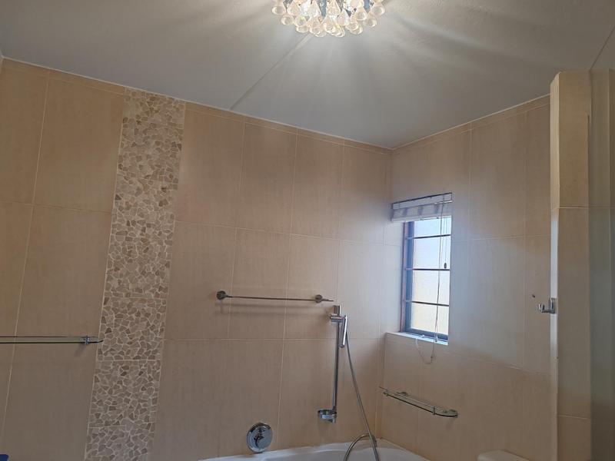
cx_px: 308
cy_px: 230
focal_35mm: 27
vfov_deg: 51.4
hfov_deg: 65.3
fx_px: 480
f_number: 1.9
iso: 400
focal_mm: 6.12
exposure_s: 1/100
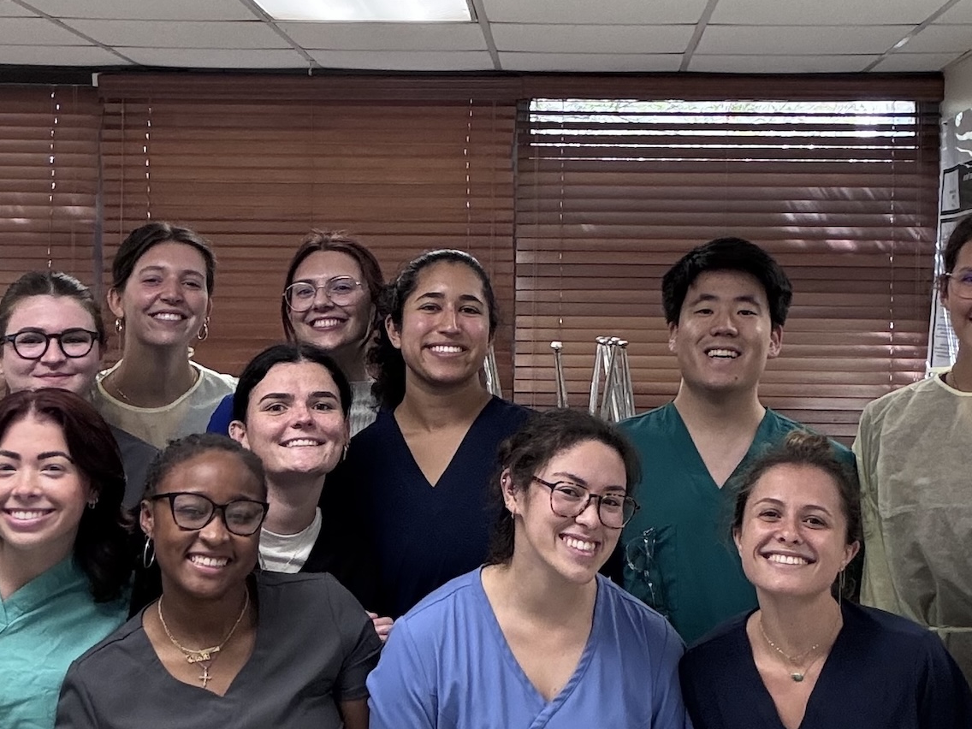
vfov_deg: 22.2
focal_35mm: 66
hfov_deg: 29.4
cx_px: 536
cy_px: 285
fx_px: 1853
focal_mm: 2.69
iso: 250
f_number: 1.9
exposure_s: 1/60
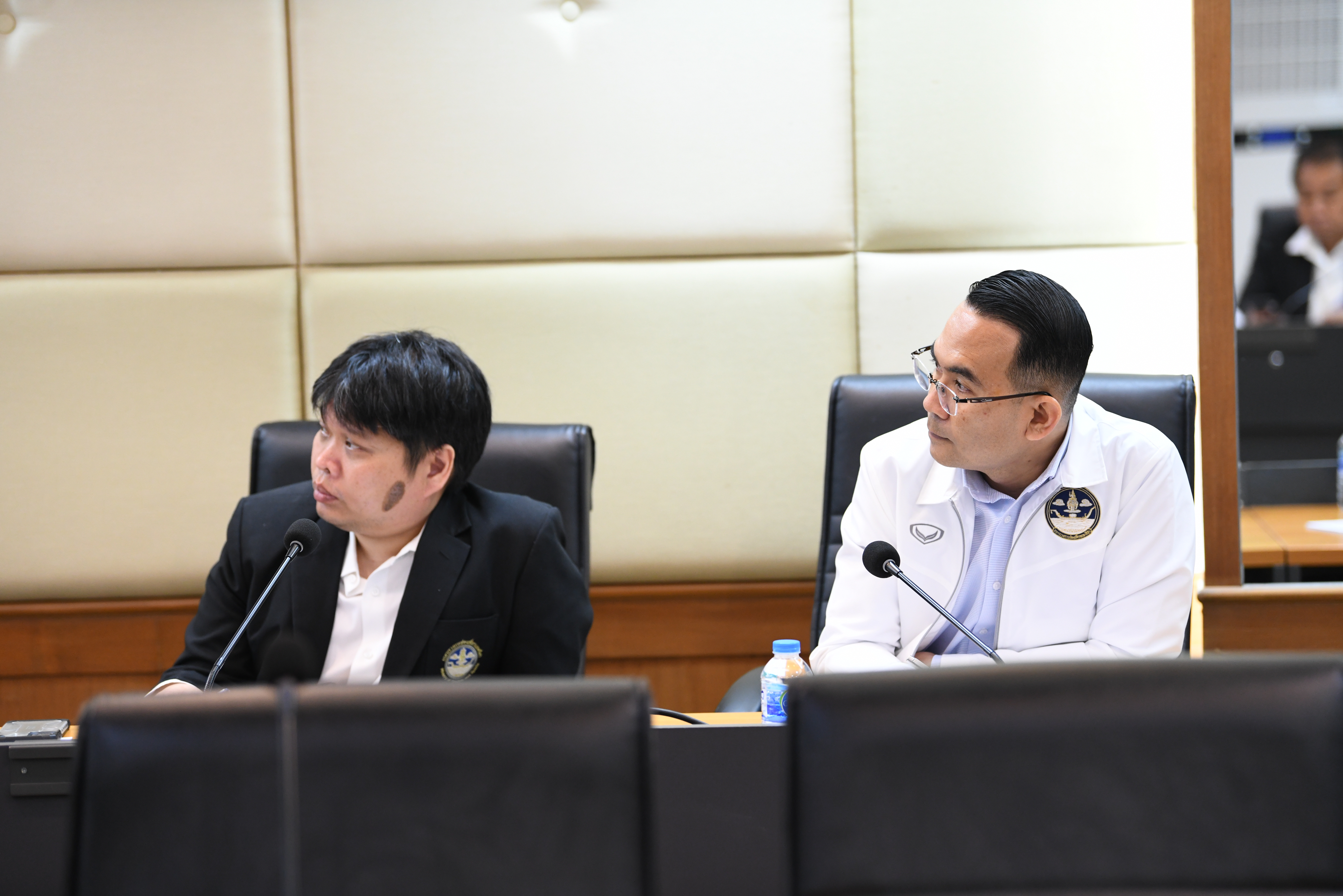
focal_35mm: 120
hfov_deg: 17.1
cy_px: 448
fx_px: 4476
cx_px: 672
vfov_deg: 11.4
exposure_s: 1/125
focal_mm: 120
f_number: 2.8
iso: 1600
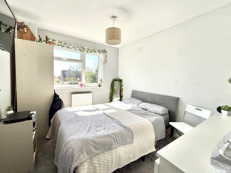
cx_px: 118
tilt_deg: -2.5
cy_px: 83
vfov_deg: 81.7
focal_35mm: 15
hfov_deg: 98.2
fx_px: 100
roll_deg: -1.9
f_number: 2.2
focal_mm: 2.22
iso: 64
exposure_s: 1/779
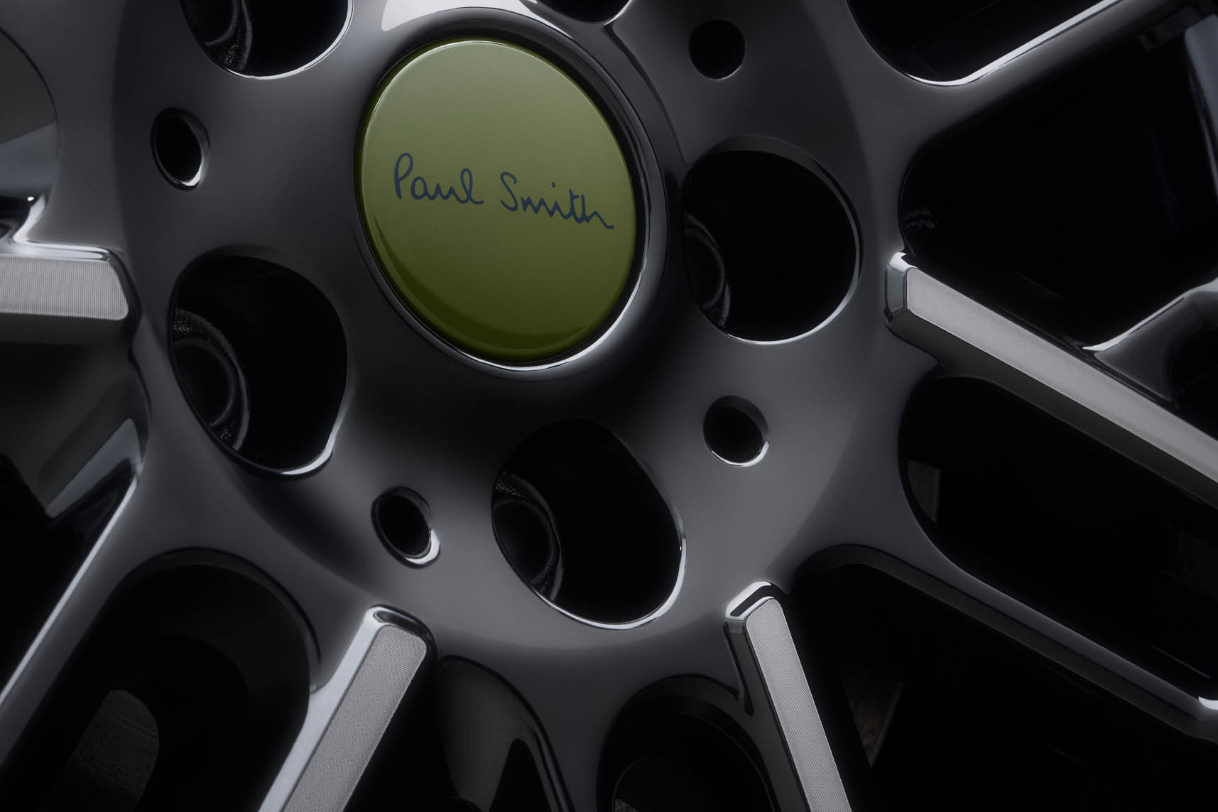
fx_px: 3187
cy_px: 141
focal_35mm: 94
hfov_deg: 21.6
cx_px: 420
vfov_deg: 14.4
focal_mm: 46.1
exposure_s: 4
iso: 200
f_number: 11
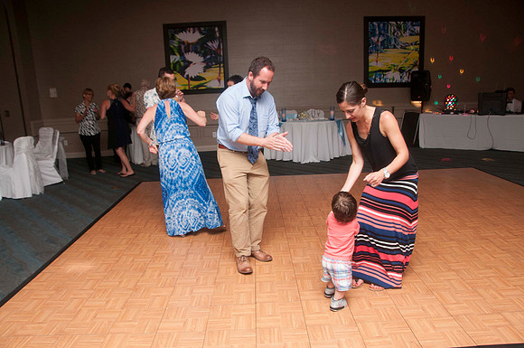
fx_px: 392
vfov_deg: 47.8
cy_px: 174
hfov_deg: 67.5
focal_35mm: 27
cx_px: 262
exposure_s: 1/60
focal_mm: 18
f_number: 5.6
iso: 400
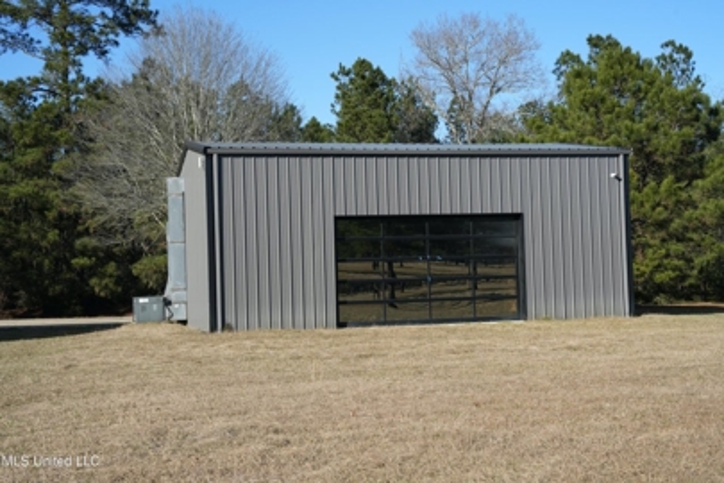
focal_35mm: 51
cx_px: 362
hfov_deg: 38.9
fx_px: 1026
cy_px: 242
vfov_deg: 26.5
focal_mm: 51
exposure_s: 1/320
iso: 320
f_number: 11
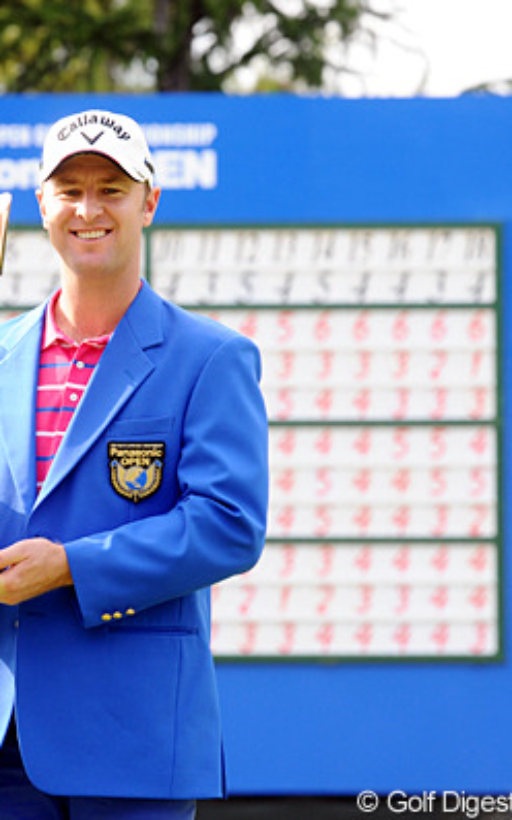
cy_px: 409
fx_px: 4645
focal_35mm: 208
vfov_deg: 10.1
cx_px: -6
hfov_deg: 6.3
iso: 800
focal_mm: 135
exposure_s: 1/640
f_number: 5.6
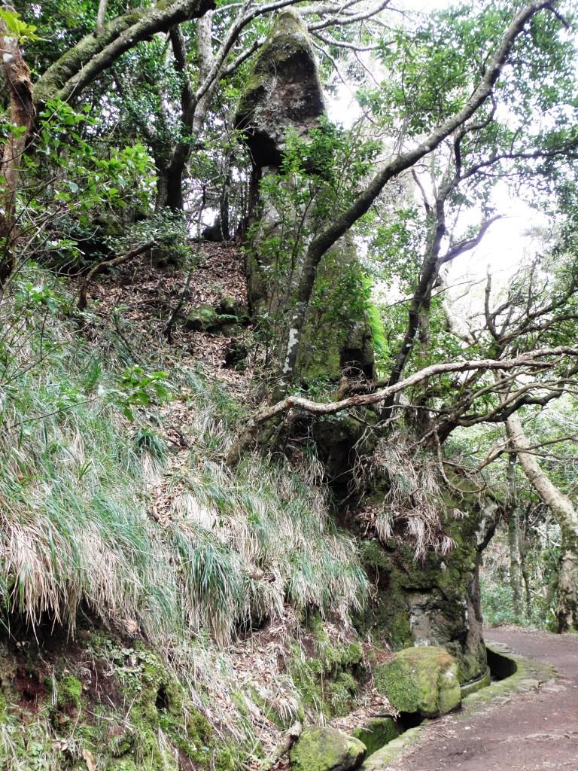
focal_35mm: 37
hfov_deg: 38.7
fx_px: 824
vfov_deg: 50.1
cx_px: 289
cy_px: 386
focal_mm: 6.64
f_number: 3.2
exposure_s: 1/40
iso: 100
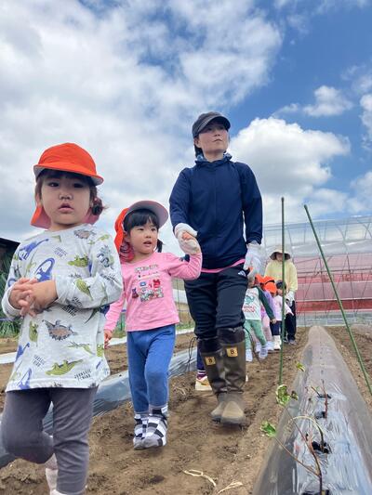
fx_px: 401
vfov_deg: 63.4
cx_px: 186
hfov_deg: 49.8
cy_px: 248
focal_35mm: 28
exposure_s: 1/2315
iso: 32
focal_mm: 3.99
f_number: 1.8
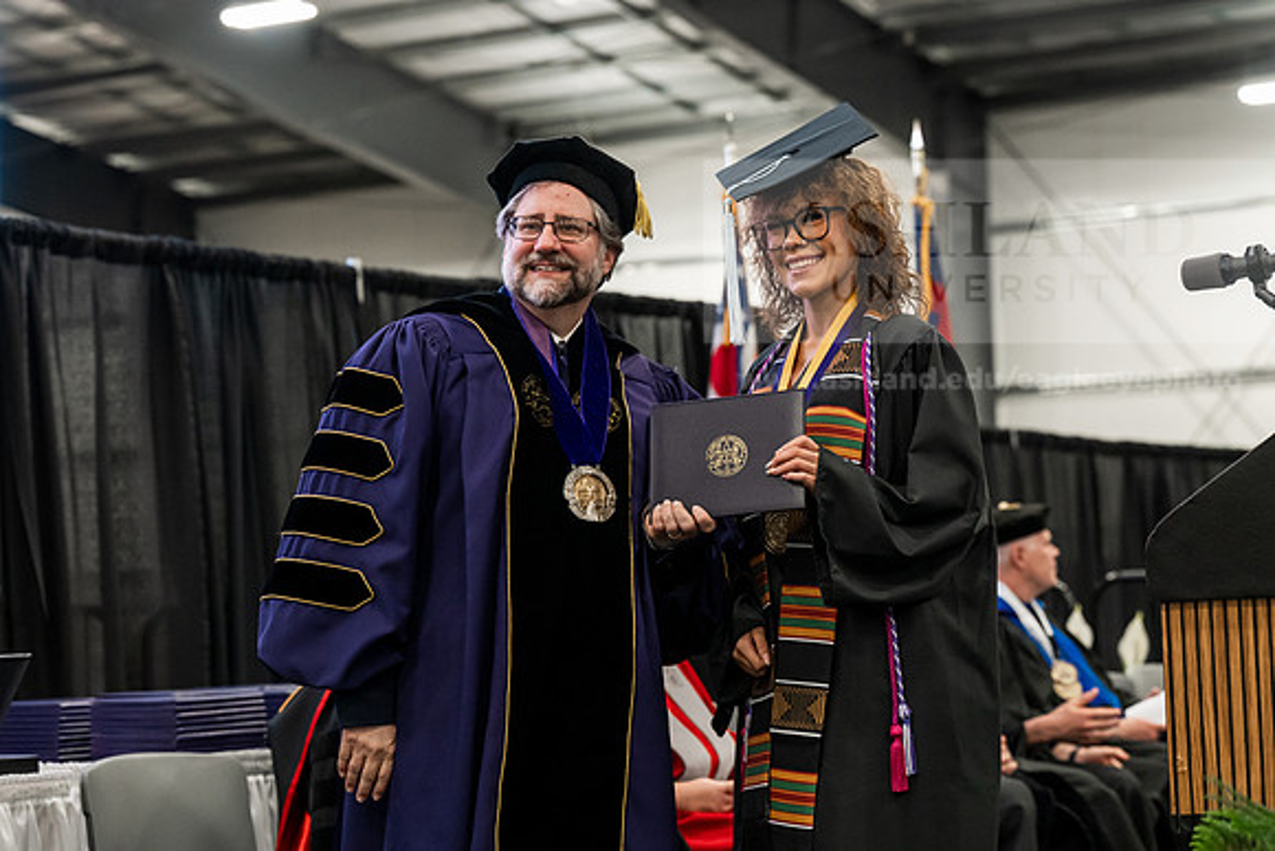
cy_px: 426
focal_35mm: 86
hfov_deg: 23.6
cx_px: 638
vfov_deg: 15.9
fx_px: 3046
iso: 4000
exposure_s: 1/200
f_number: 4.5
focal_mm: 86
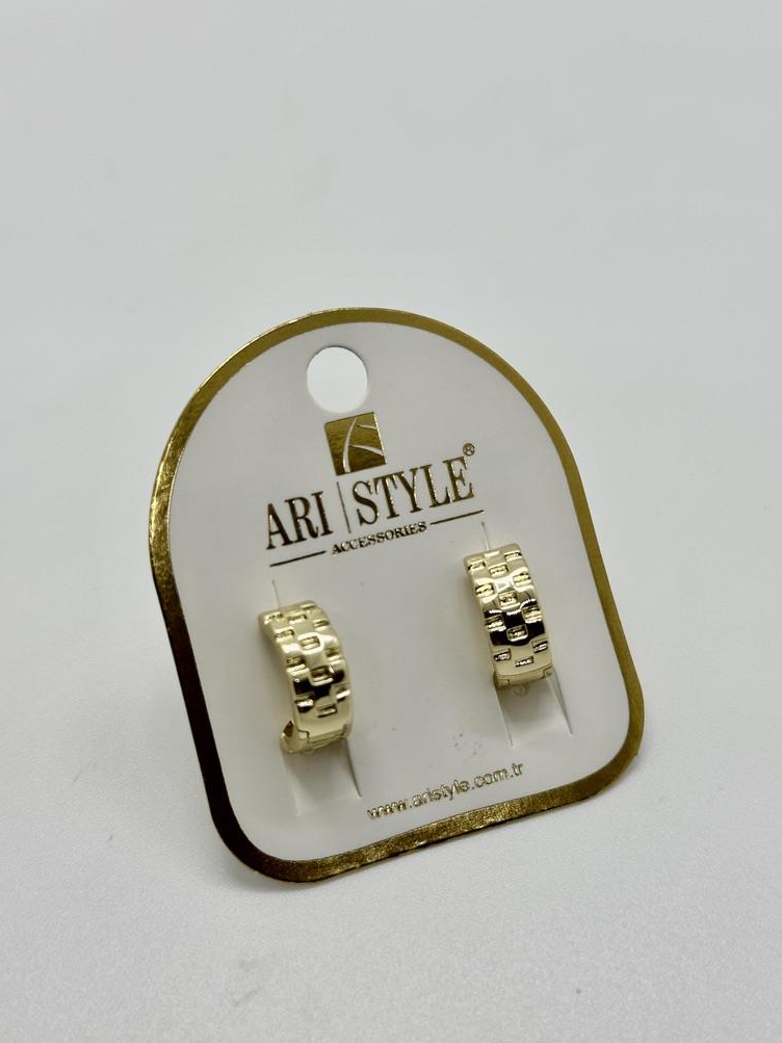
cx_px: 388
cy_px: 531
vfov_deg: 38.9
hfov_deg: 29.7
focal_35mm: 49
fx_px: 1476
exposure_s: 1/250
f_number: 1.78
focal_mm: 6.86
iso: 50
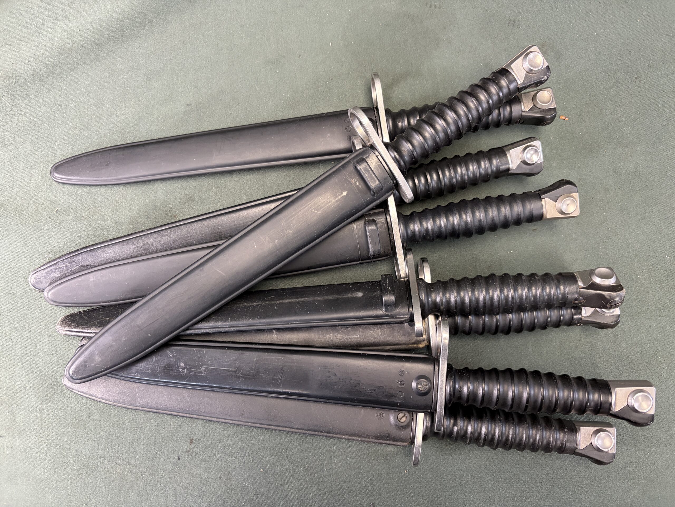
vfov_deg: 53.1
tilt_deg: -78.3
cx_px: 338
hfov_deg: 67.3
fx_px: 507
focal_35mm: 26
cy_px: 254
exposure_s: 1/60
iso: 320
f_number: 1.6
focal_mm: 5.96
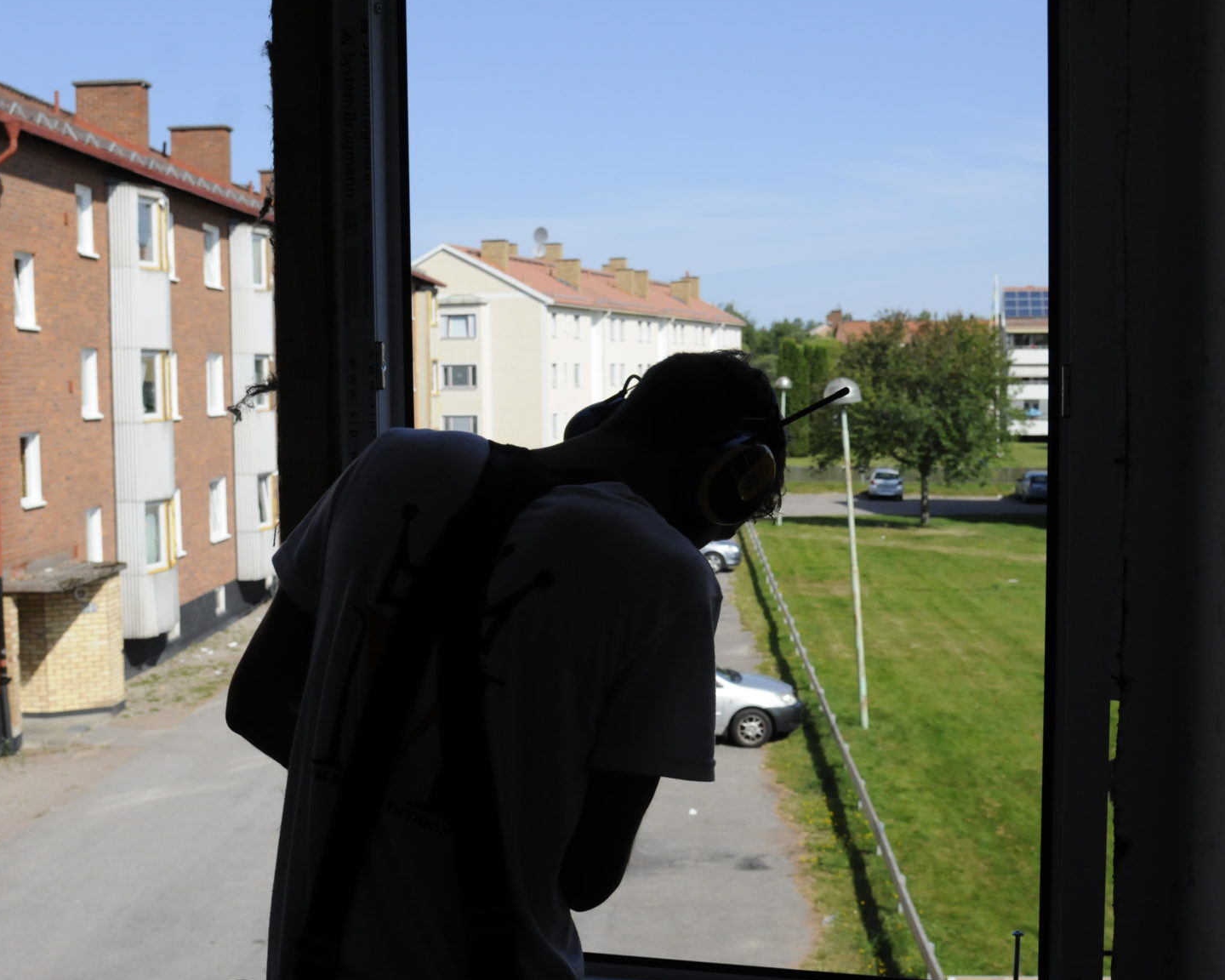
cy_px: 510
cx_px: 580
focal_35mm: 45
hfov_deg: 41.1
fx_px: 1631
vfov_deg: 33.4
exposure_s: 1/2500
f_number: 7.1
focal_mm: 24
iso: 800
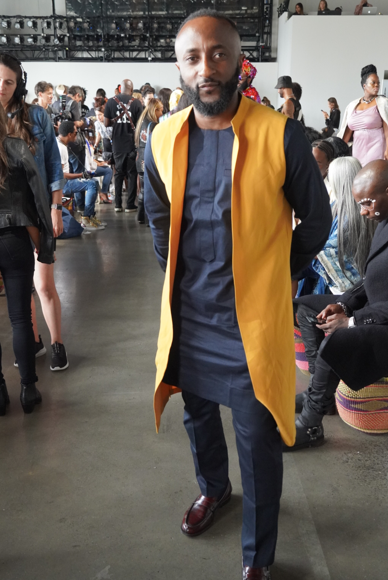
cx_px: 199
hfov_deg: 35.1
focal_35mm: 38
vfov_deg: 50.6
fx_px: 613
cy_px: 304
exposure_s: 1/160
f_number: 4
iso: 2500
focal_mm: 24
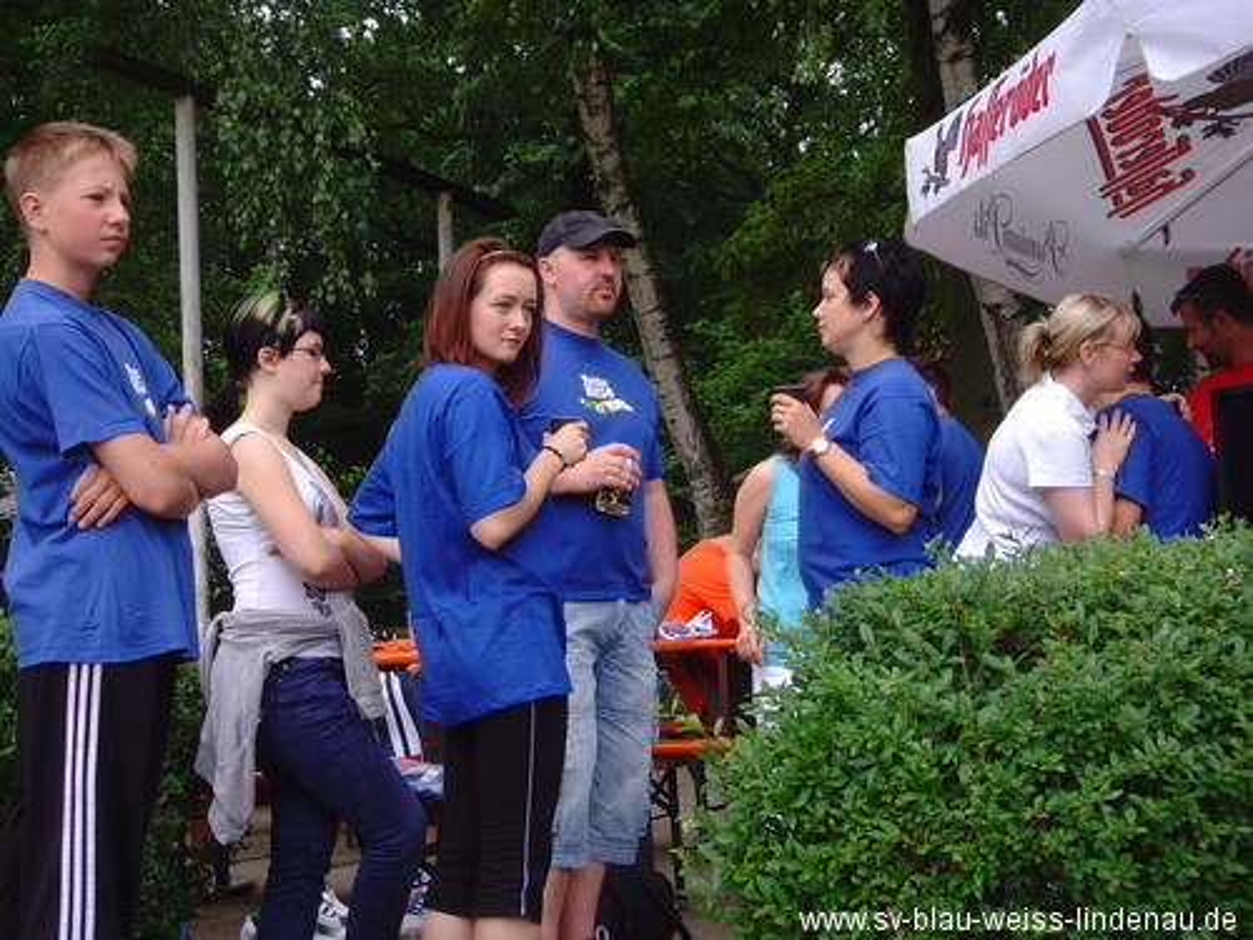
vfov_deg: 24.4
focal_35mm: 60
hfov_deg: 32.2
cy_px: 470
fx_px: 2172
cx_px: 626
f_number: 3.9
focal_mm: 10.2
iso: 80
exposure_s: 1/125
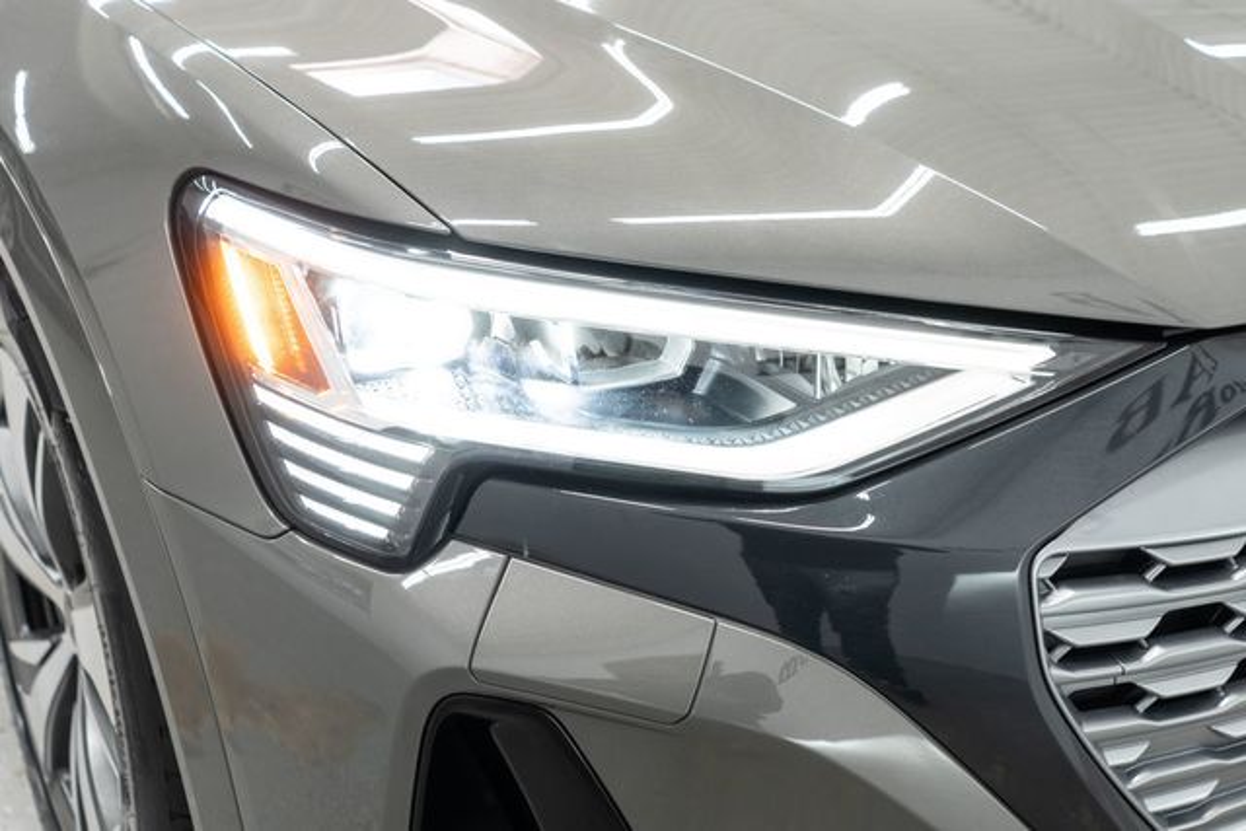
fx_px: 1454
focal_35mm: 42
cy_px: 416
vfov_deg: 31.9
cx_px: 623
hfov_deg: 46.4
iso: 320
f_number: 3.2
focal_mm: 28
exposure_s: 1/40
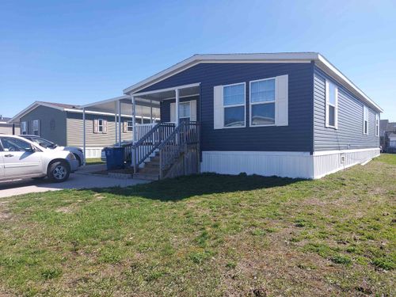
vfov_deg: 54.9
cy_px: 148
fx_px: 286
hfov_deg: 69.4
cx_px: 198
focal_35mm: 25
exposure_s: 1/1004
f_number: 2
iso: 50
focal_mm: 4.6
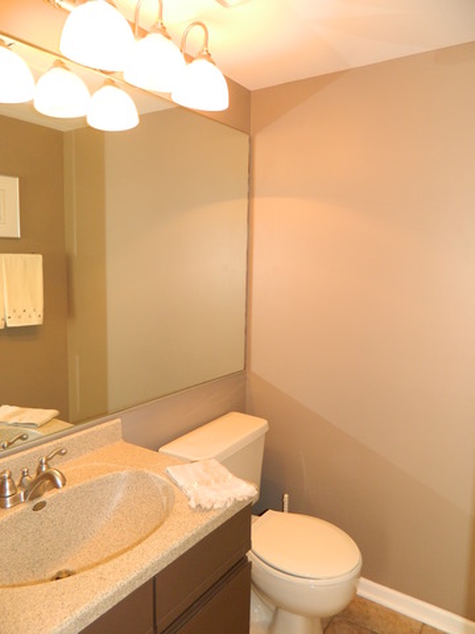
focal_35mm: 25
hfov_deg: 54.9
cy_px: 317
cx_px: 238
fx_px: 457
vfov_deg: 69.4
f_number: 3.1
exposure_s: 1/30
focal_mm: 4.5
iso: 200
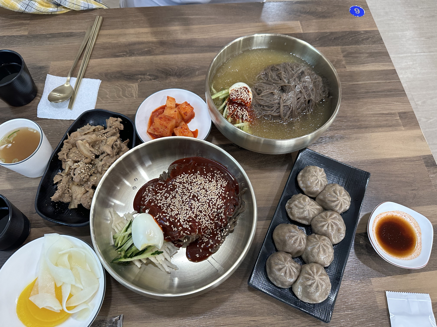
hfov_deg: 71.6
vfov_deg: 56.8
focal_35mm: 24
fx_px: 303
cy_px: 164
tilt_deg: -64.2
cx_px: 218
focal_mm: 6.86
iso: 200
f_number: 1.78
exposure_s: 1/120
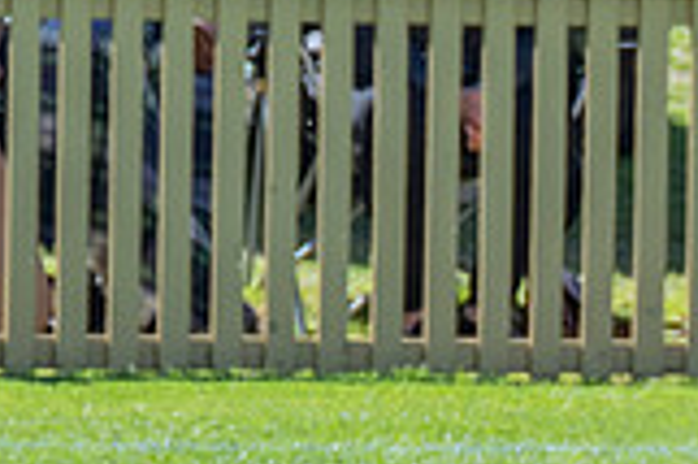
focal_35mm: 3895
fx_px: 75442
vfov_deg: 0.4
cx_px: 1099
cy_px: 517
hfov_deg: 0.5
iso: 800
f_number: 11
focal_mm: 600
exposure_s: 1/1000
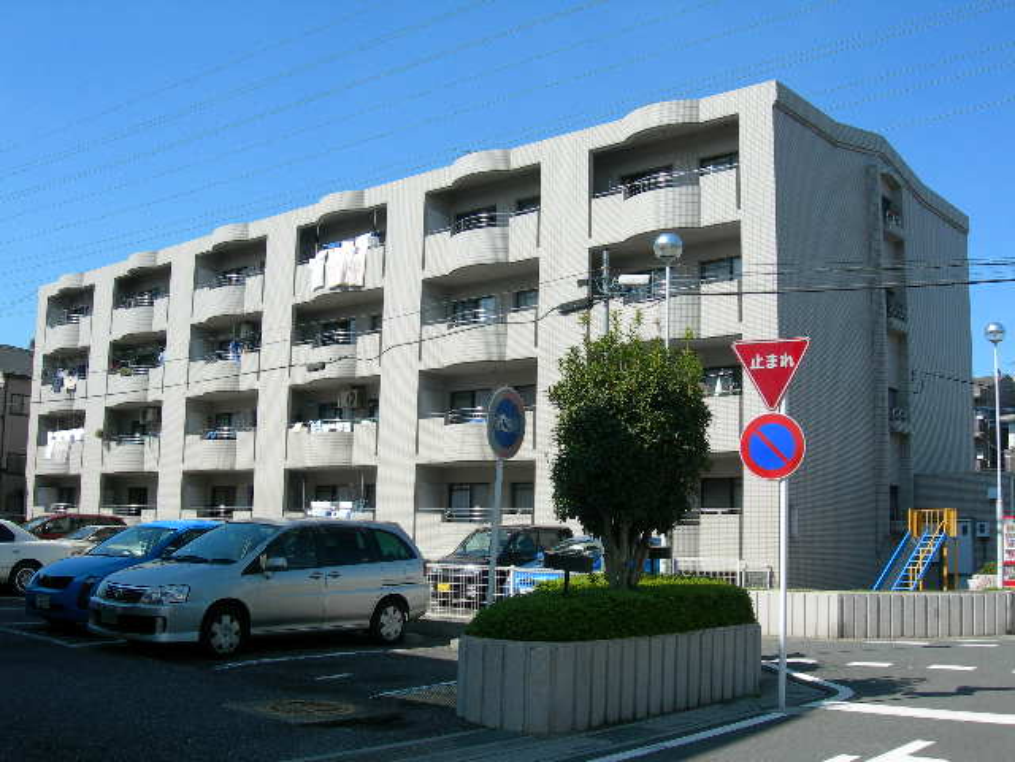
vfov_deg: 37.7
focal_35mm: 38
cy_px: 381
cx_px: 508
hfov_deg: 49.0
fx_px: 1114
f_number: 4.8
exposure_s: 1/393
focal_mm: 7.8
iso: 50
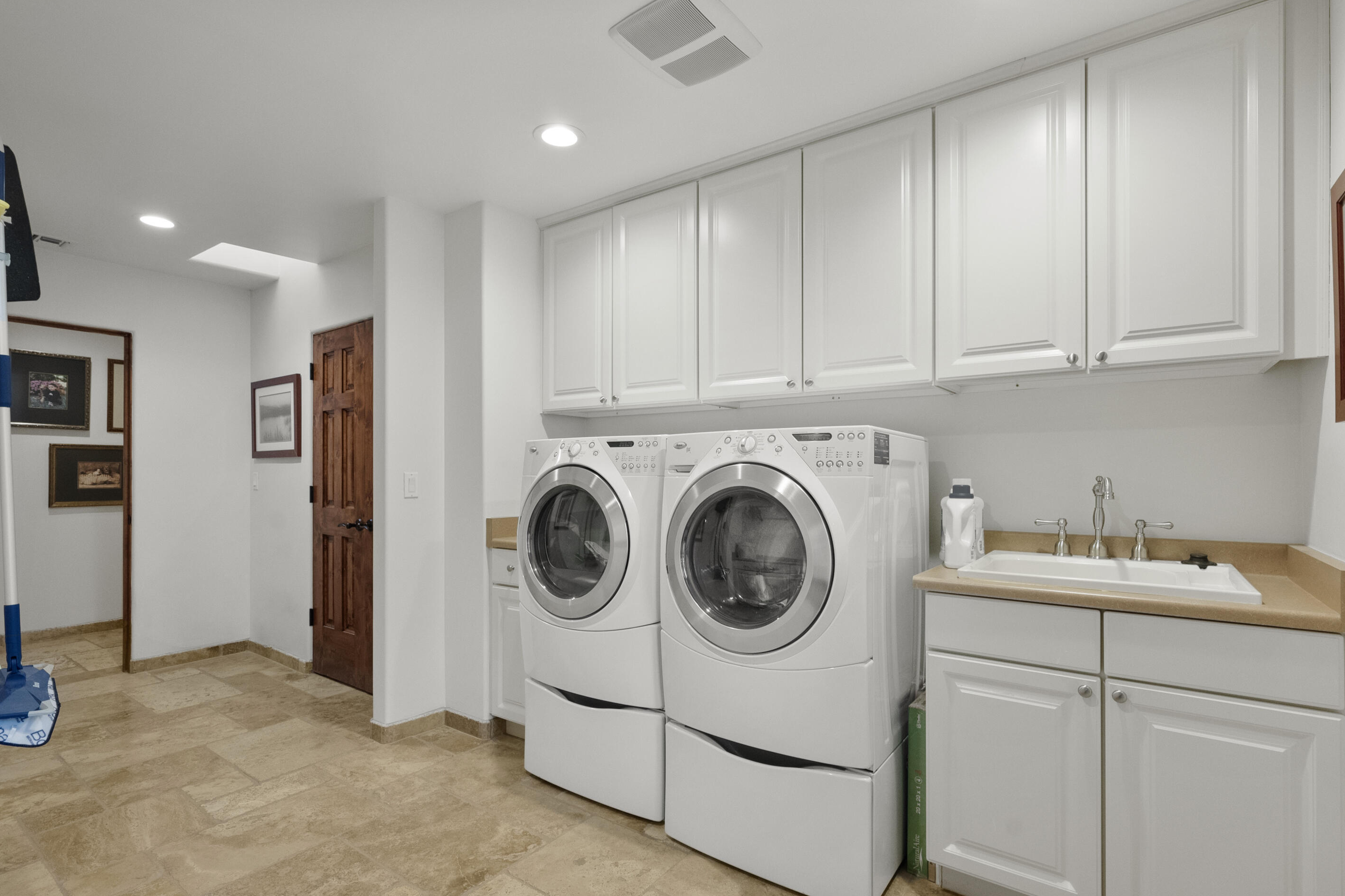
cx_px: 671
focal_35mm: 17
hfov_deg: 93.3
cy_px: 474
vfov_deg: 70.4
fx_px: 635
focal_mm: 16
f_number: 8
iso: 2500
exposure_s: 1/20
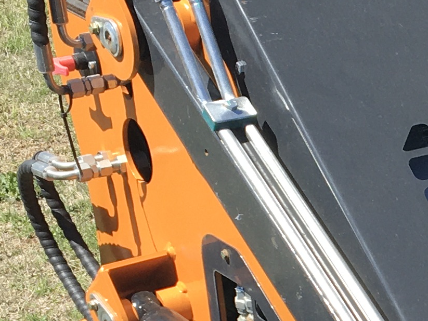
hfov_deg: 13.3
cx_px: 573
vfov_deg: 10.2
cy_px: 447
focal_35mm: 142
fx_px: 1756
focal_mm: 4.15
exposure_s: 1/986
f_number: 2.2
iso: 25
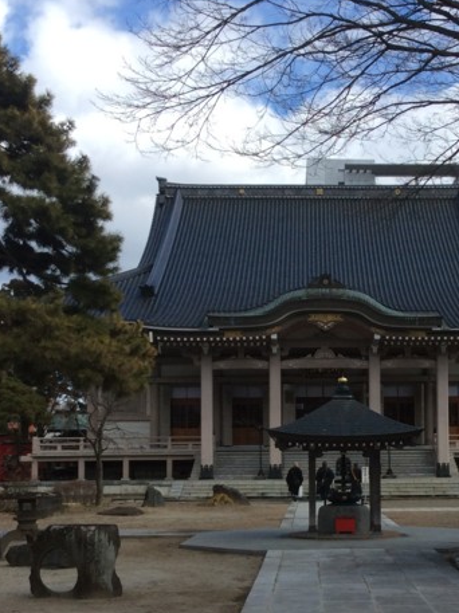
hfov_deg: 25.7
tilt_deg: +0.5
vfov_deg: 34.0
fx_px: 991
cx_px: 345
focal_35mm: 56
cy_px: 412
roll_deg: +0.9
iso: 32
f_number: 2.4
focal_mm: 3.3
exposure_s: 1/1167
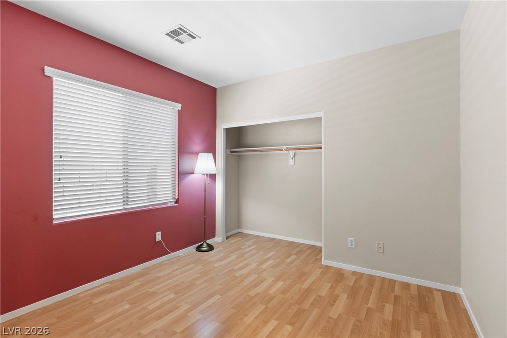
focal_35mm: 17
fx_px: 239
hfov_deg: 93.3
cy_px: 169
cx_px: 254
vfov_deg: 70.4
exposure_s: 1/5
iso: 400
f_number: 8
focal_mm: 17
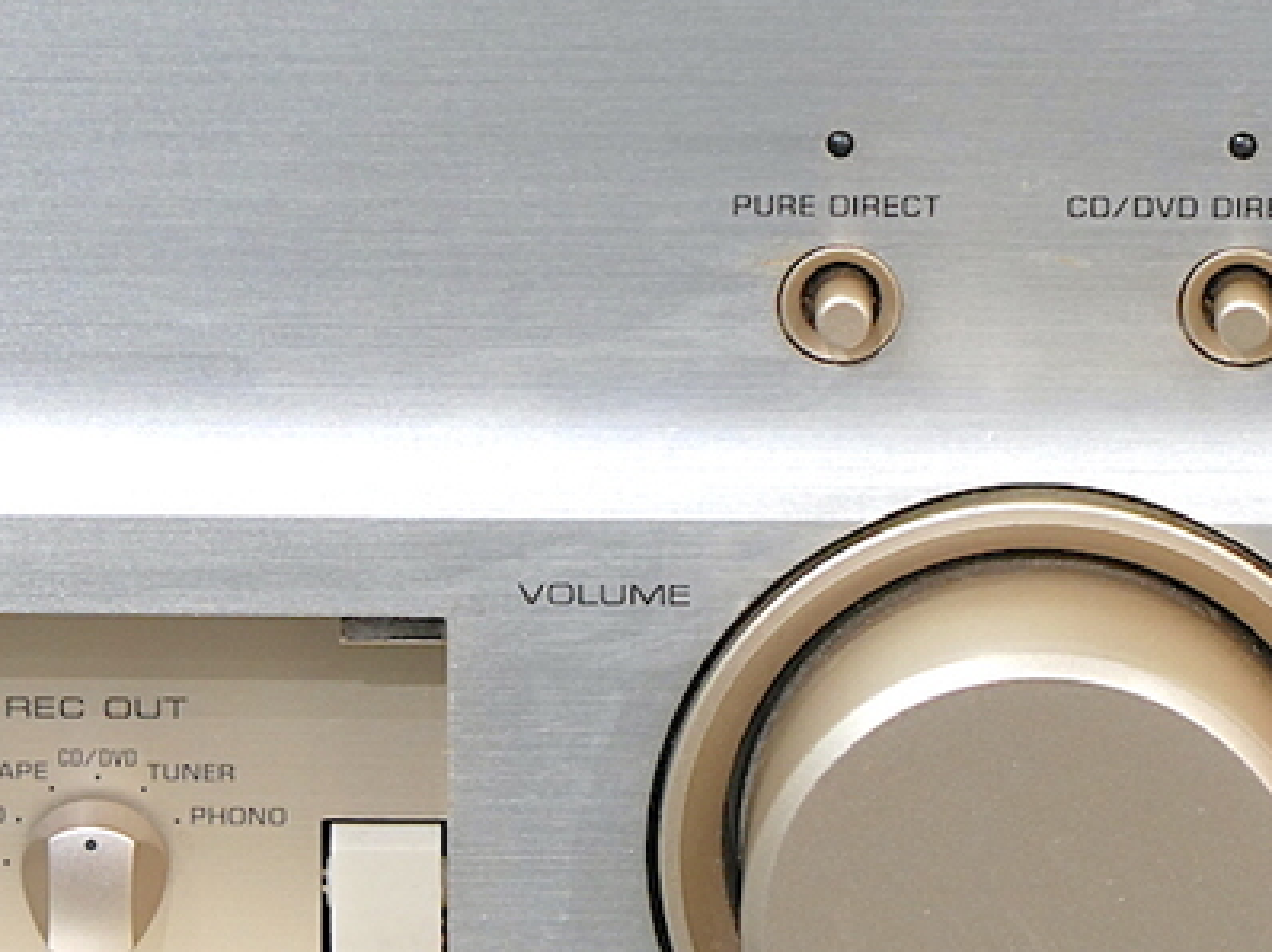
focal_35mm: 415
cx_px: 339
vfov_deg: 3.6
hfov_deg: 4.8
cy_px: 617
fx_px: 15240
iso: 100
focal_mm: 30.9
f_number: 5.6
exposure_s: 1/2.5
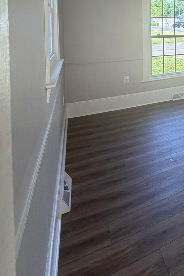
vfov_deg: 56.0
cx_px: 206
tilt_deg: -2.2
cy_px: 33
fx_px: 222
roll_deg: +0.2
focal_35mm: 29
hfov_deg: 37.2
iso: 125
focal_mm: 2.22
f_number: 2.2
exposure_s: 1/120
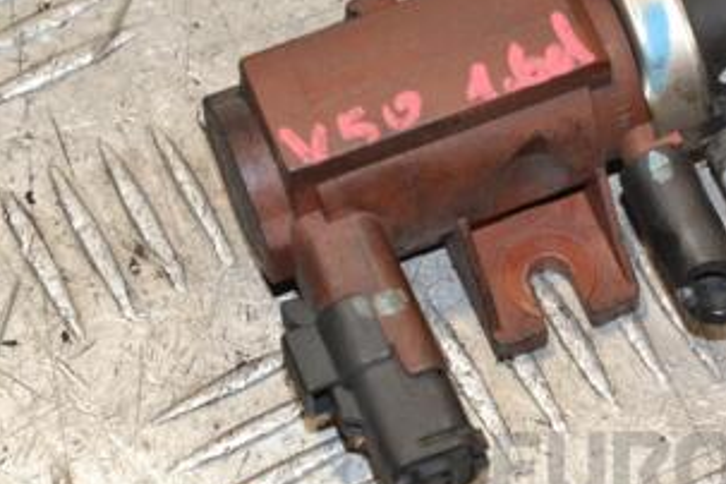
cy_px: 149
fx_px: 4194
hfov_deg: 9.9
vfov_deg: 6.6
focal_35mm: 208
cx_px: 448
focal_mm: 70
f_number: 7.1
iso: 800
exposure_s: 1/200
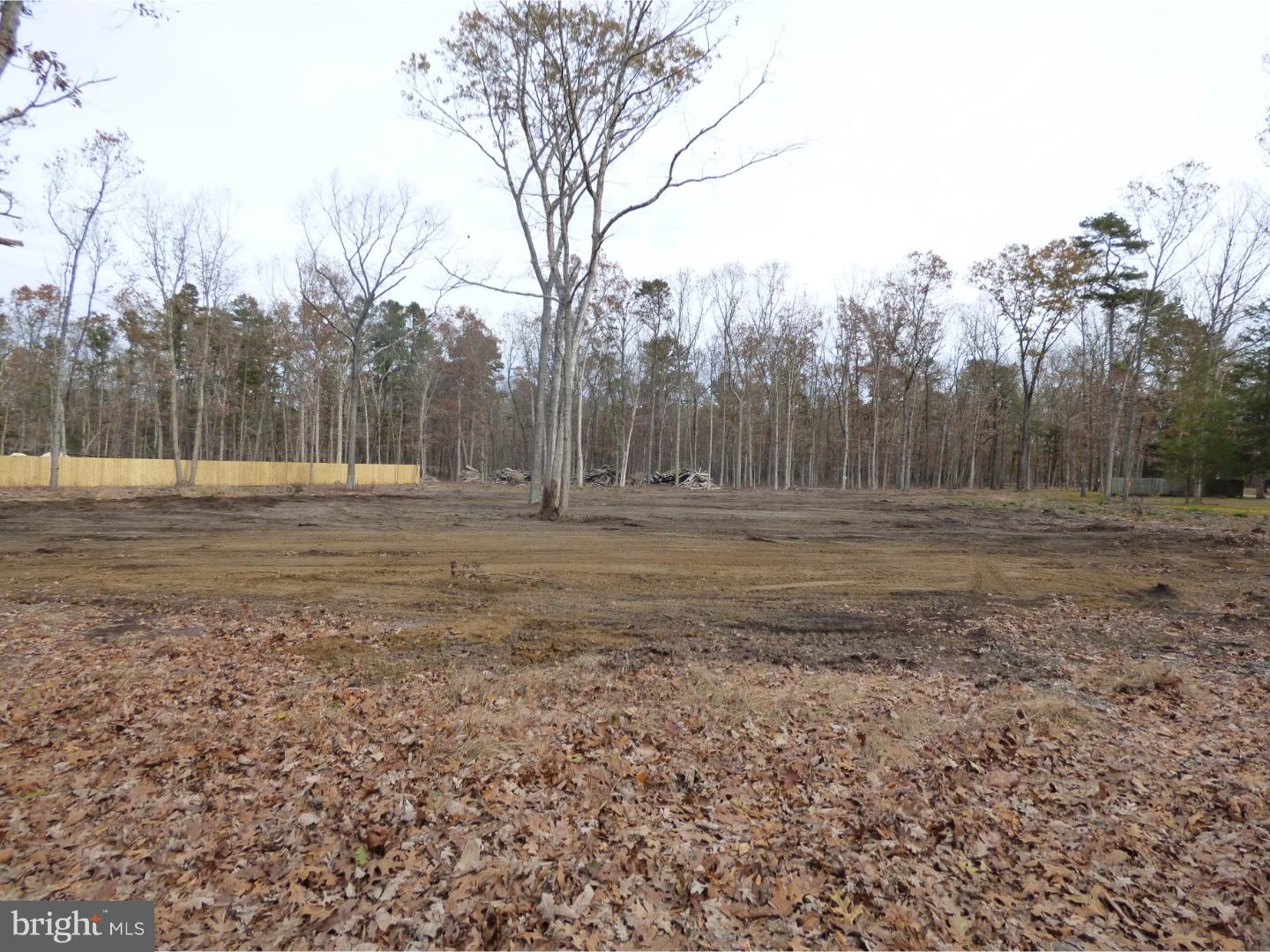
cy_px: 476
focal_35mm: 20
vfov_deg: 66.0
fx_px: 734
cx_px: 635
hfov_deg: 81.7
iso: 160
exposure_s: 1/800
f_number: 2.8
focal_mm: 3.58
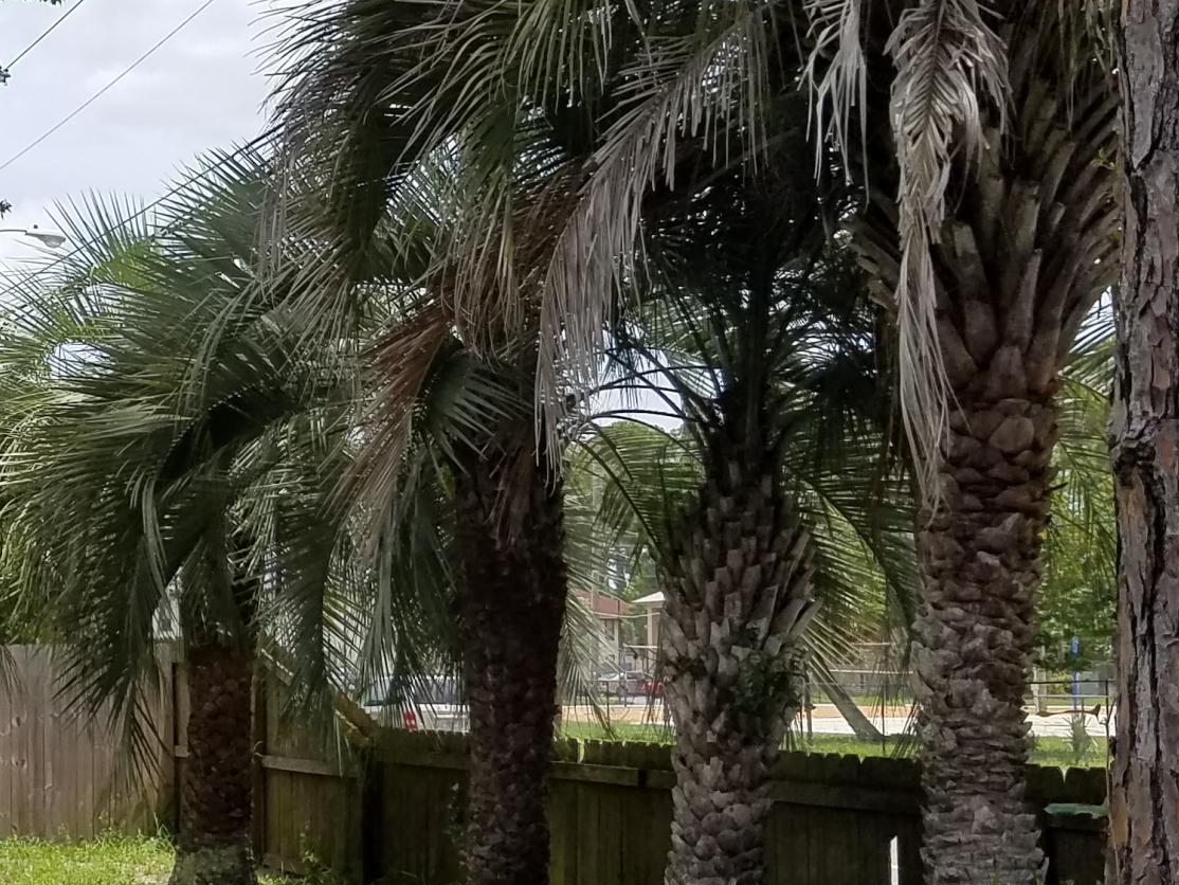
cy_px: 351
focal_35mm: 70
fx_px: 2385
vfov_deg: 21.0
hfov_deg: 26.1
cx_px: -47
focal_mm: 4.2
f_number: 1.7
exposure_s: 1/2648
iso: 50
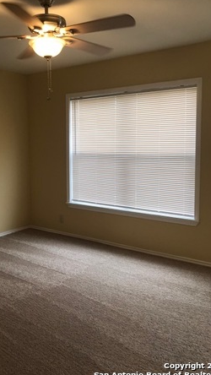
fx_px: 328
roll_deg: +0.6
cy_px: 177
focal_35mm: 33
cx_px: 77
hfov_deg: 35.4
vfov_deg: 59.4
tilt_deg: -2.3
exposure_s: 1/60
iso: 25
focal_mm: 3.99
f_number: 1.8
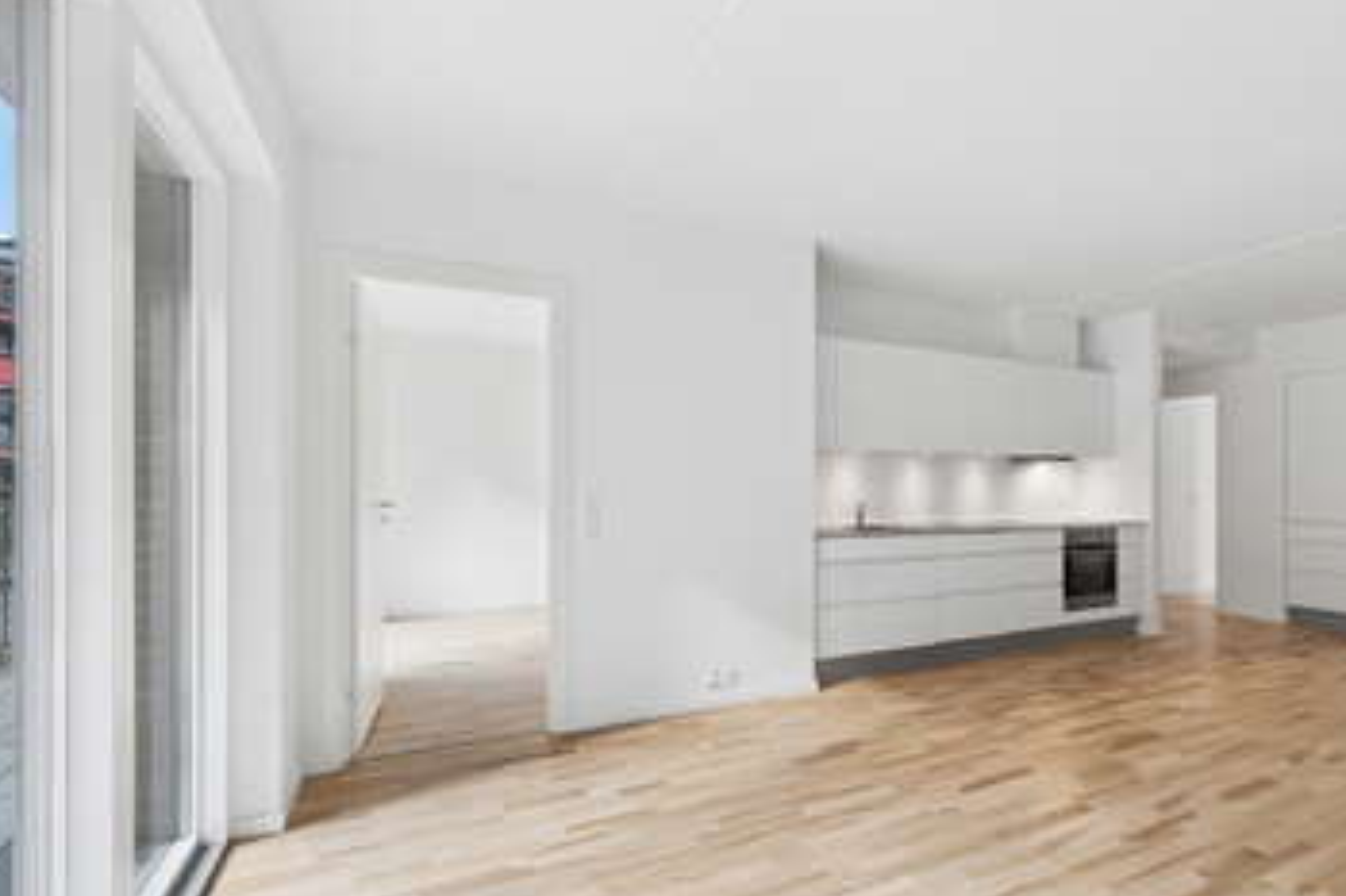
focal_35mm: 18
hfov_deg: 89.2
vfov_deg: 67.2
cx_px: 788
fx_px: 673
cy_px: 492
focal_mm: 10
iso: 200
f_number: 8
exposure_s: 1/15
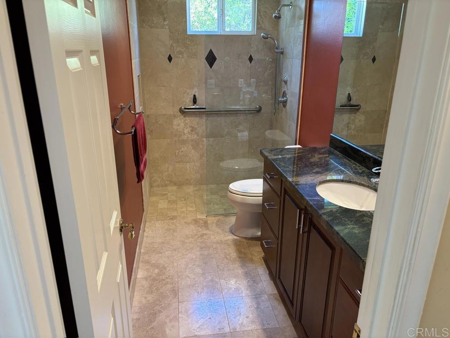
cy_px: 169
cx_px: 225
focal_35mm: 26
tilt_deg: -17.8
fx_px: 338
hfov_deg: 67.3
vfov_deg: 53.1
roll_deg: -0.9
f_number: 1.6
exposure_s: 1/60
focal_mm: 5.96
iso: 200
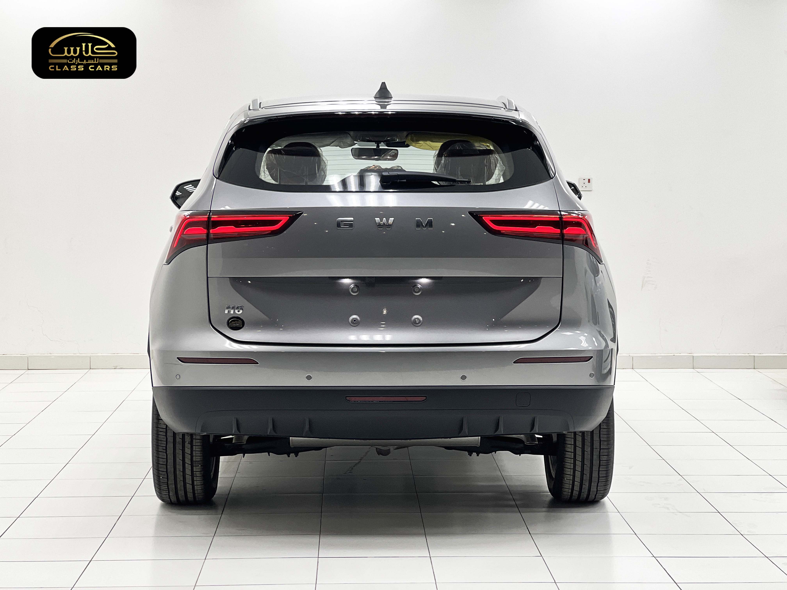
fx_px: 1751
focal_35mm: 77
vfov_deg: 19.1
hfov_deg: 25.3
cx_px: 394
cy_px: 295
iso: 50
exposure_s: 1/120
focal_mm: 9
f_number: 2.8
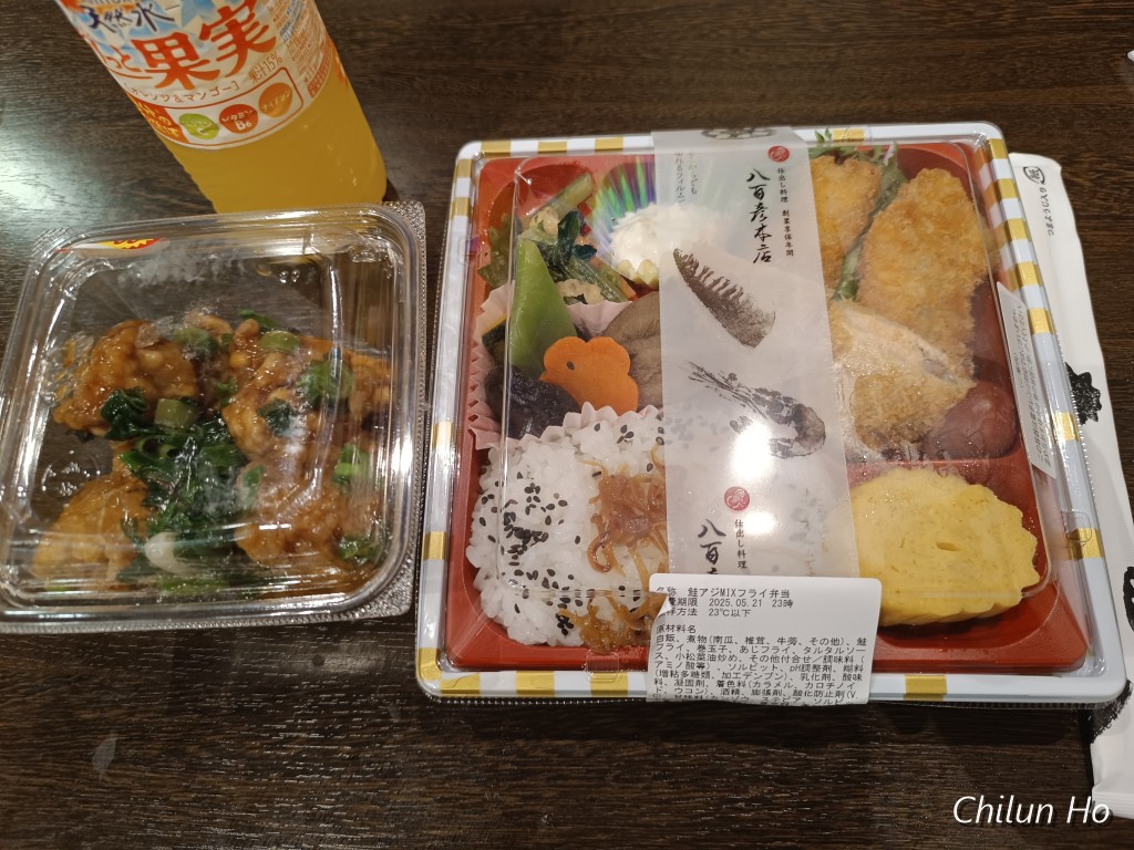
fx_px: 786
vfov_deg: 56.8
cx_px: 567
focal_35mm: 24
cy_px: 425
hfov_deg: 71.6
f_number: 1.65
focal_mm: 6.14
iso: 1293
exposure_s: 1/33.3
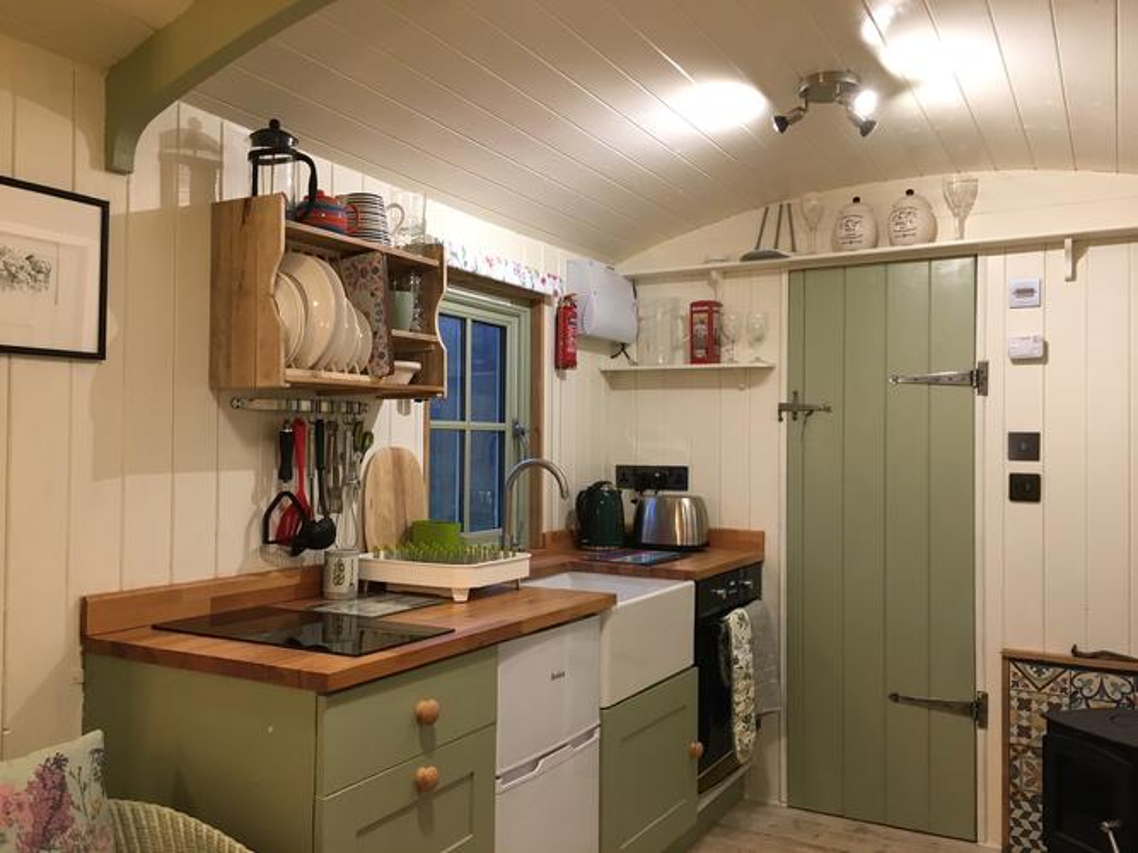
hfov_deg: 61.7
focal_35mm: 29
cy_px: 426
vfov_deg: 48.2
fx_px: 953
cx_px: 569
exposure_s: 1/33
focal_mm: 4.15
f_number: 2.2
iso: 100
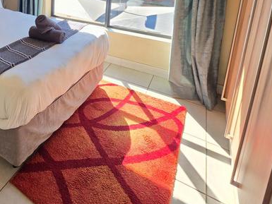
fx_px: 212
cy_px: 4
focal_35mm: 27
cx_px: 33
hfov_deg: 57.3
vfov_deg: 44.4
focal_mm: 2.2
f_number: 1.9
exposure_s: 1/244
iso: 32
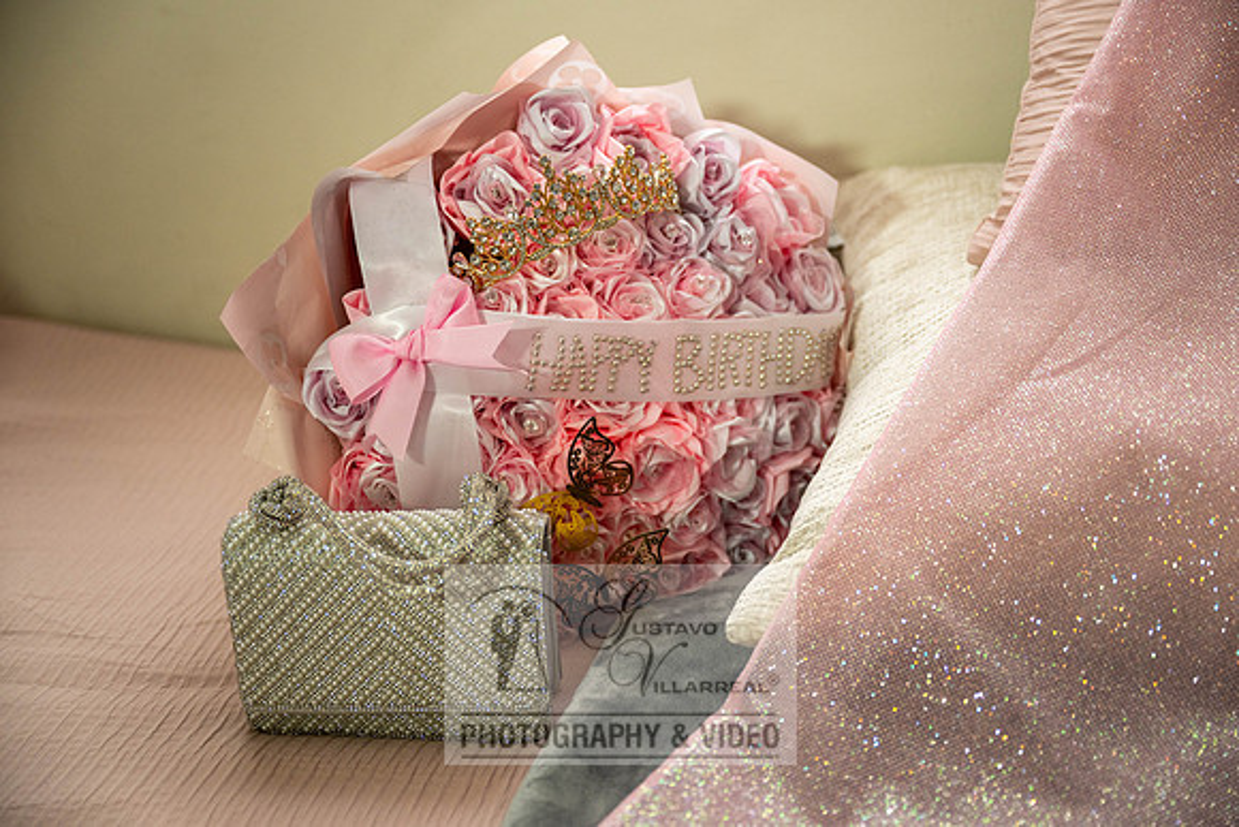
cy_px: 414
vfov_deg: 26.5
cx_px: 620
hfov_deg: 38.9
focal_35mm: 51
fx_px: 1756
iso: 640
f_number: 2.8
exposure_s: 1/200
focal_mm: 51
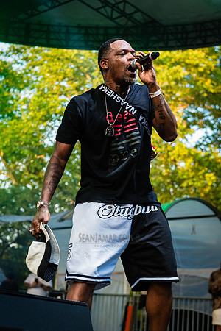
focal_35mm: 66
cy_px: 166
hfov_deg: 20.6
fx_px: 608
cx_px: 110
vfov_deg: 30.5
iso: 2000
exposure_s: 1/500
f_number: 4
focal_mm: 66
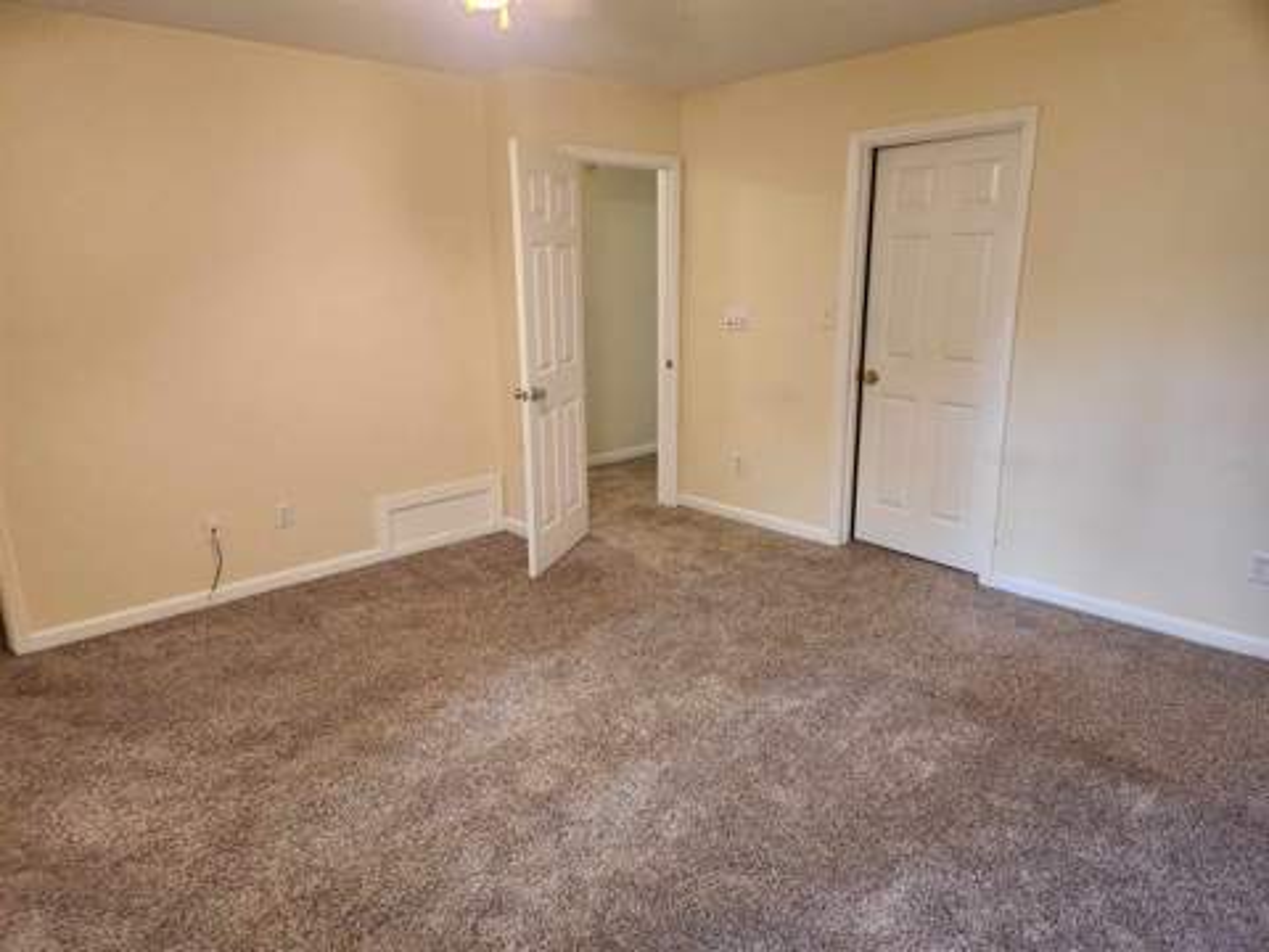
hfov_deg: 73.9
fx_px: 843
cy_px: 476
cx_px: 634
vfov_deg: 58.9
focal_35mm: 23
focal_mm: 5.4
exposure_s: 1/60
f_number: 1.8
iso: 640
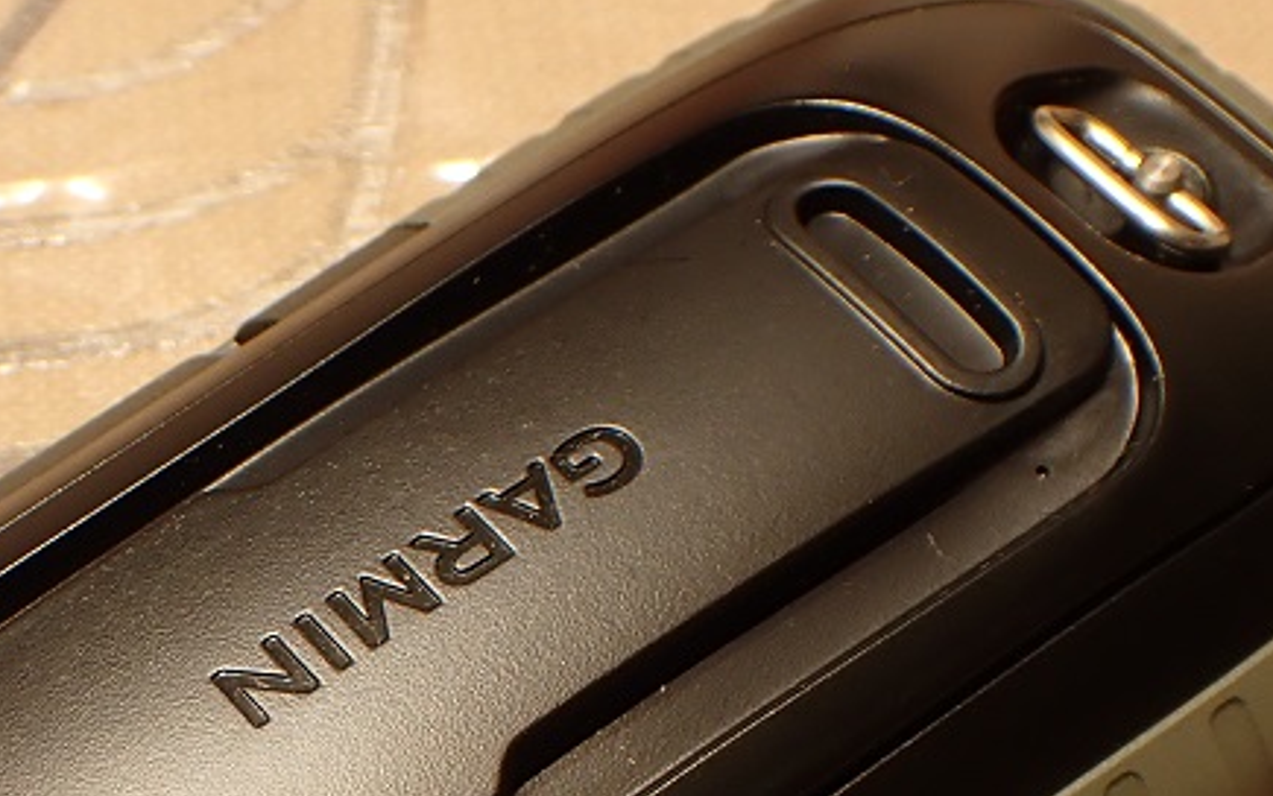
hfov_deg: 20.4
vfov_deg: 12.8
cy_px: 922
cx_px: 176
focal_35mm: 100
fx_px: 3470
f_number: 4
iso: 100
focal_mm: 7.31
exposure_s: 1/2.5
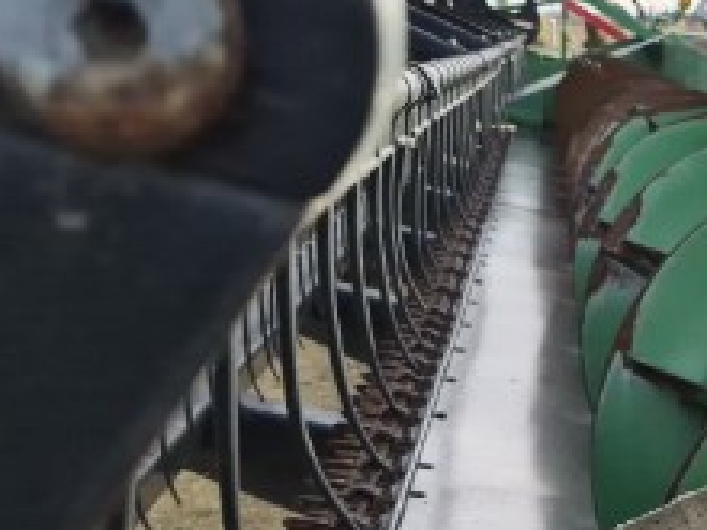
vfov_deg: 21.9
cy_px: 350
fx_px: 1368
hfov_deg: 25.1
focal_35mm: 67
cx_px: 916
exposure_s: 1/3640
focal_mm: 5.4
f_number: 1.8
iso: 80
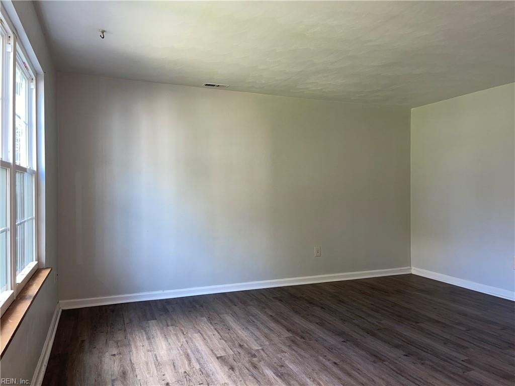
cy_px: 193
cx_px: 258
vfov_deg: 54.9
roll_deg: -1.2
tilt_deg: -0.8
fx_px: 372
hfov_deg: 69.4
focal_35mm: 25
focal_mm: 5.1
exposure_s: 1/28
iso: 32
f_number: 1.6
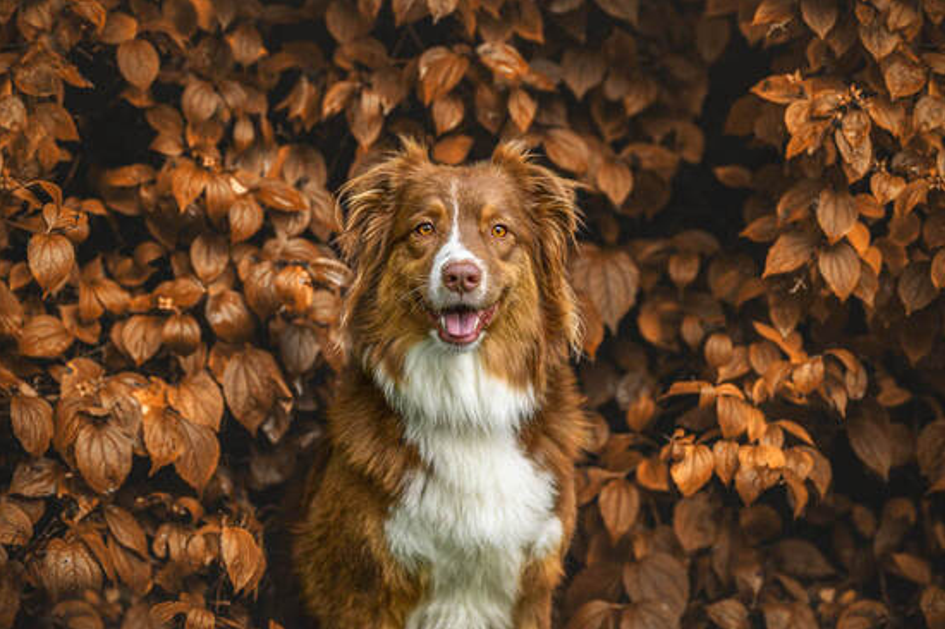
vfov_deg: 9.3
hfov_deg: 14.0
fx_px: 3856
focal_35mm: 147
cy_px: 300
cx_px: 470
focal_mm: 135
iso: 250
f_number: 2
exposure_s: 1/640
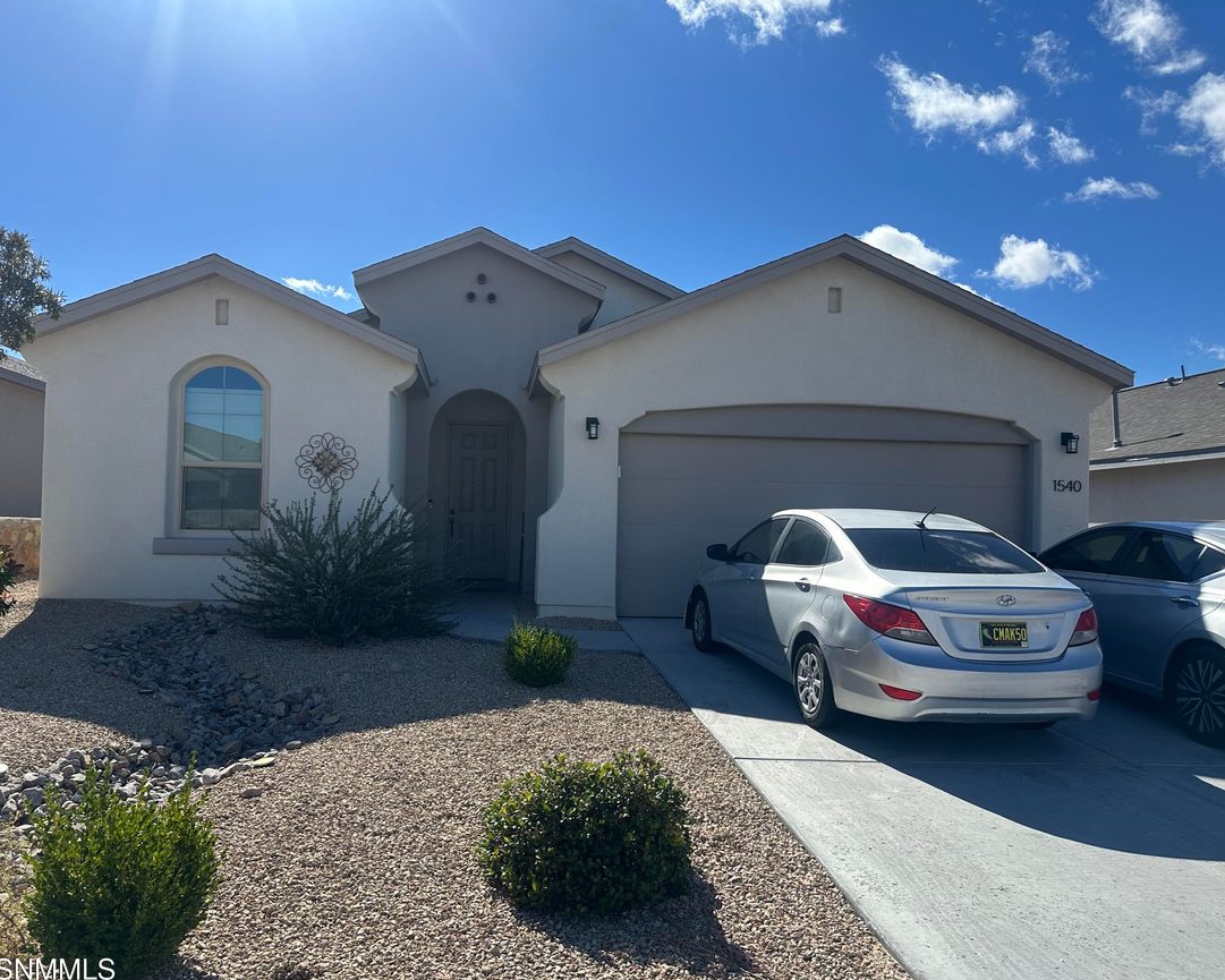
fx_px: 943
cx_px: 579
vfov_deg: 54.9
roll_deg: -1.4
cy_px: 506
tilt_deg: +0.2
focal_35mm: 26
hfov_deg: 66.0
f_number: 1.78
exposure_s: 1/5525
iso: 80
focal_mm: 6.86
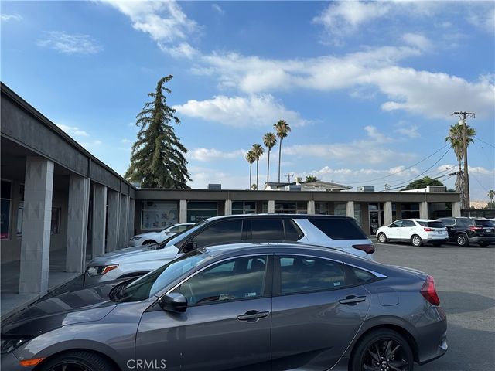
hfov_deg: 71.6
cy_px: 186
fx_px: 343
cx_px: 248
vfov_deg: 56.8
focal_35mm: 24
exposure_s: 1/3717
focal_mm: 6.86
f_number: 1.78
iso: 80
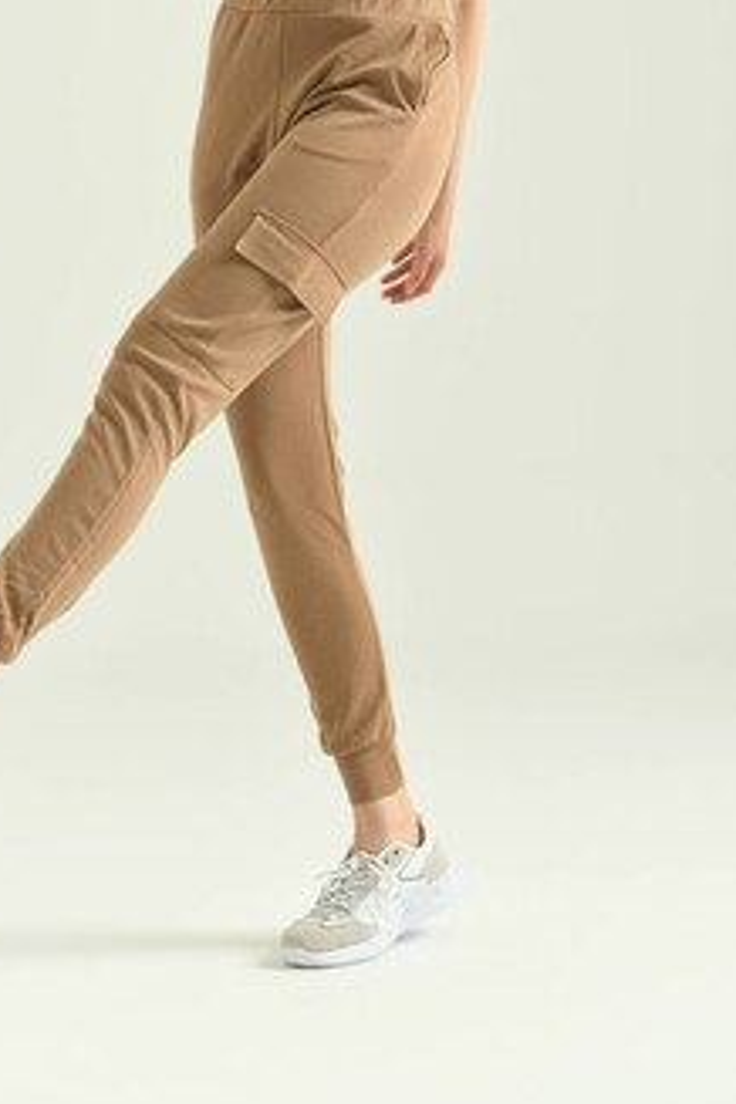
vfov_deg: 16.4
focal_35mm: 124
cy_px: 203
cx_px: 287
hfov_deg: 11.1
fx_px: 3802
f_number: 5.6
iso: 125
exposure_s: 1/160
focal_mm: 75
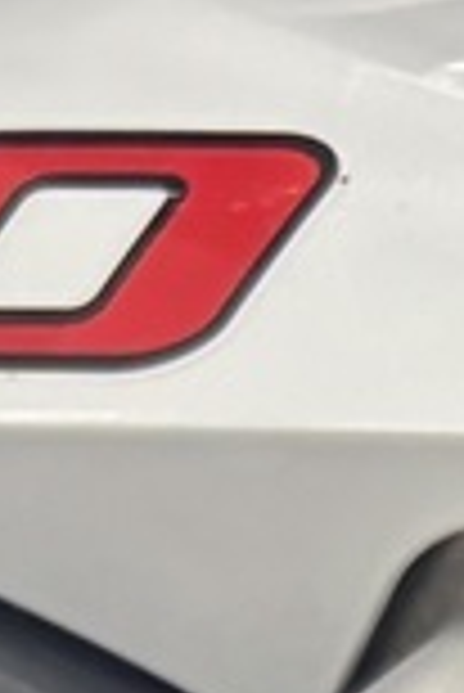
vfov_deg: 6.9
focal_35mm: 253
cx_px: 1140
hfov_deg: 5.3
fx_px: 4880
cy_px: 2385
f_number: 1.6
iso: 320
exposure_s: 1/50
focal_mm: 5.96
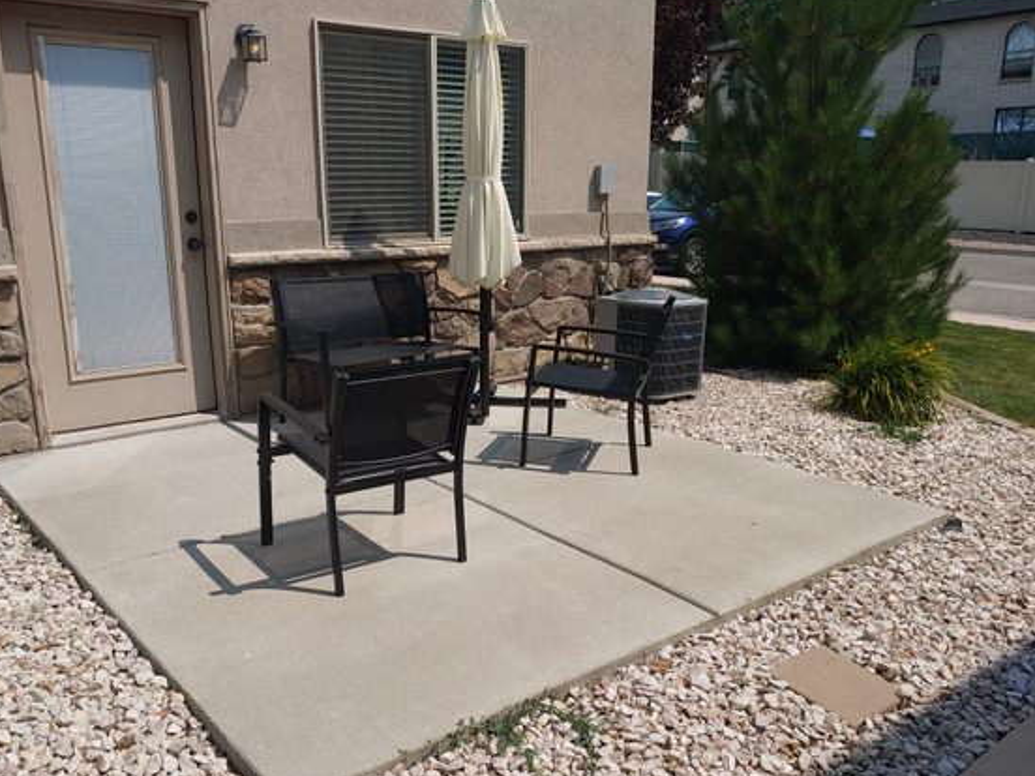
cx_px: 497
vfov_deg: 48.1
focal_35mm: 29
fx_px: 867
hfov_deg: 61.6
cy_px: 440
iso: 50
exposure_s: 1/4348
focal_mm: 4.23
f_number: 1.5
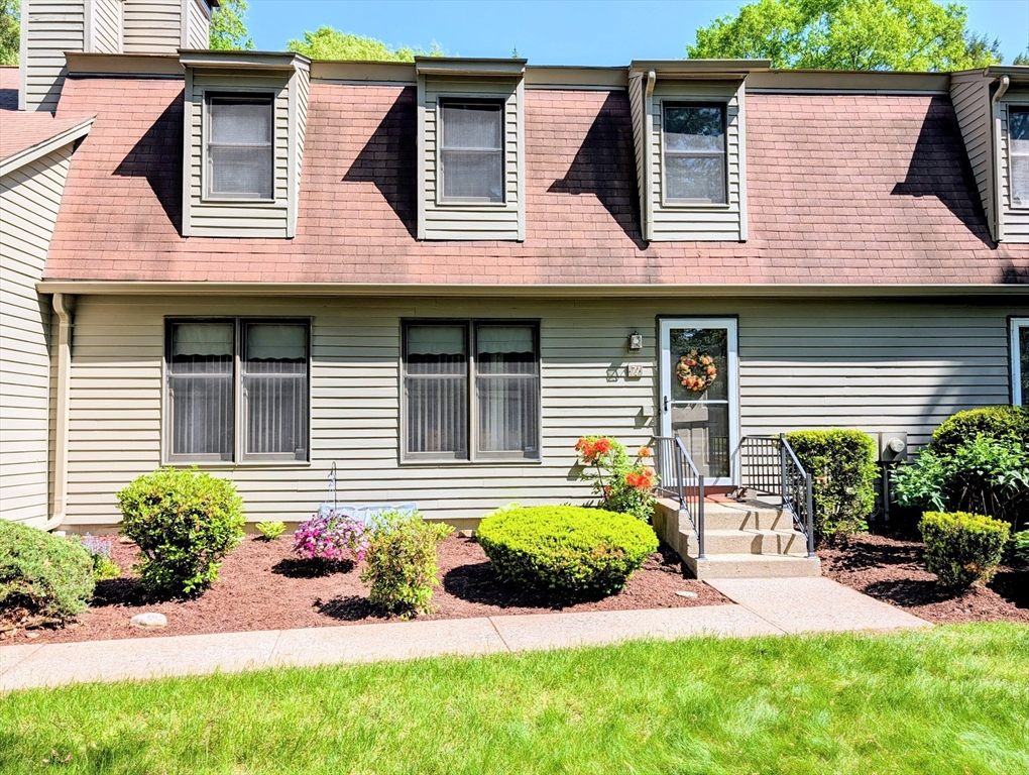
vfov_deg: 56.9
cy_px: 388
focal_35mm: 24
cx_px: 514
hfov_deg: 71.5
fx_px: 714
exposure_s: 1/3937
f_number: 1.68
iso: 17
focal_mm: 6.9
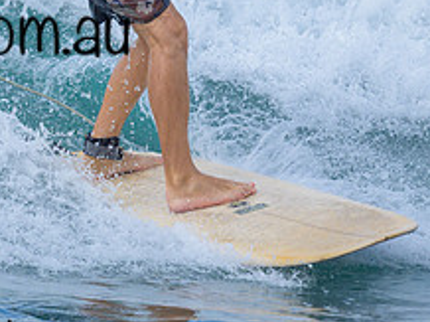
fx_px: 27981
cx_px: -22
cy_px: -26
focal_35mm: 2255
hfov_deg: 0.9
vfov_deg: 0.7
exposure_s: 1/2000
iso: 400
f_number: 6.3
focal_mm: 800
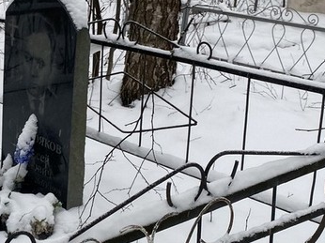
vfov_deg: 19.1
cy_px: 126
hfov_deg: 23.7
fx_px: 722
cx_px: -37
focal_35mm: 77
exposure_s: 1/147
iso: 32
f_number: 1.8
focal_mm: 4.25
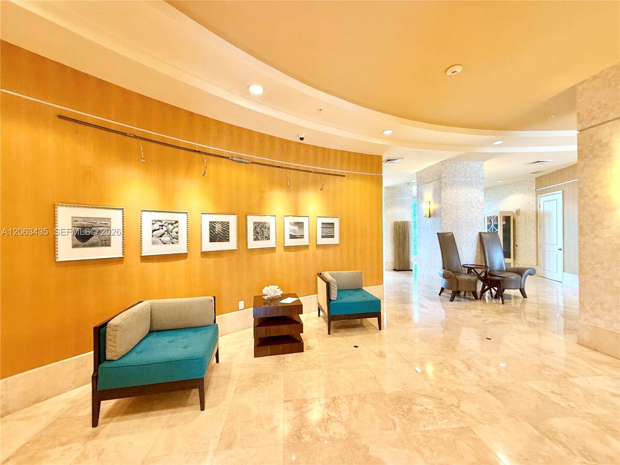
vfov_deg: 85.7
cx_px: 310
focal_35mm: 14
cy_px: 232
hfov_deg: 102.1
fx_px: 251
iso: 250
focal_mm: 2.22
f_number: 2.2
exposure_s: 1/60
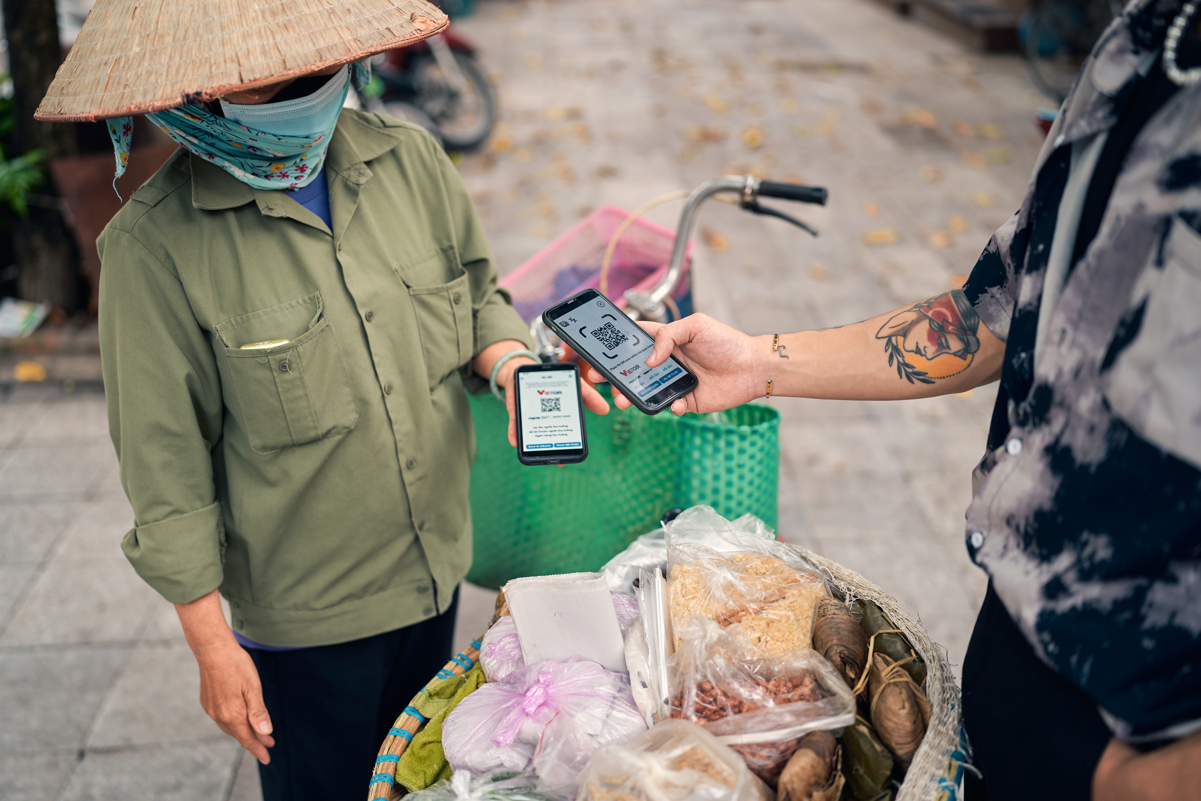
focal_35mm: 35
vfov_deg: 37.9
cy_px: 400
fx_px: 1168
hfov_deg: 54.4
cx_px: 600
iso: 100
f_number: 1.4
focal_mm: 35
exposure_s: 1/200
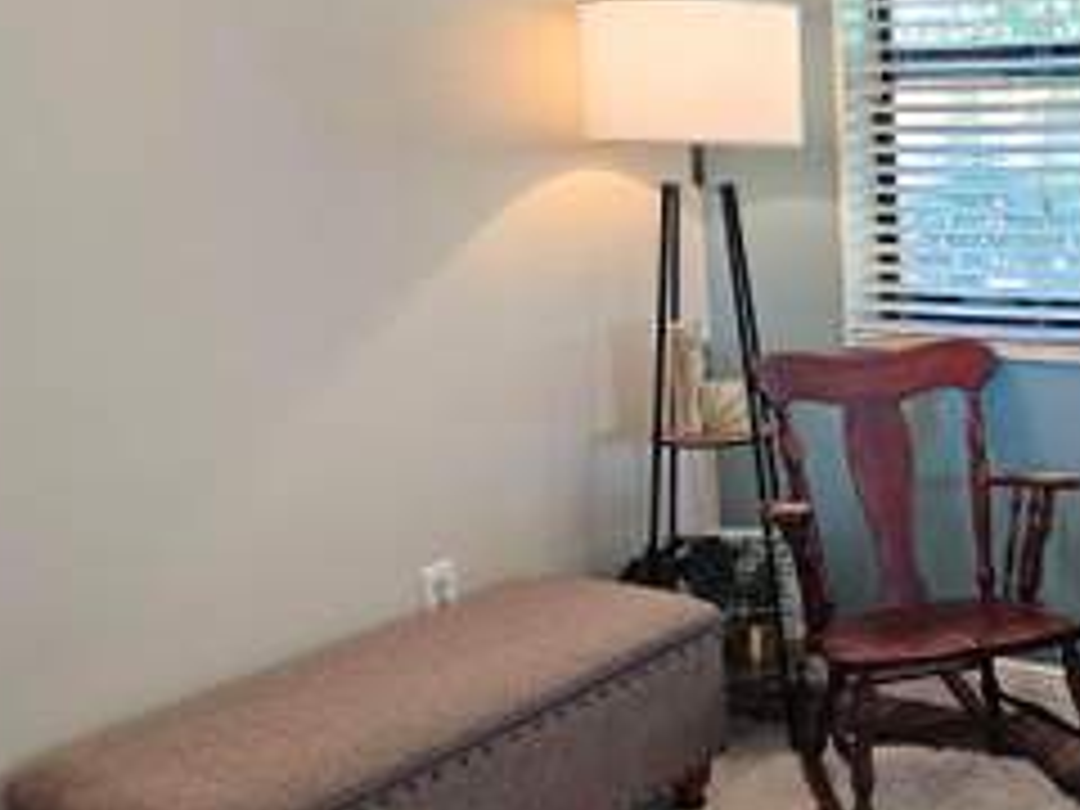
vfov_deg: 31.5
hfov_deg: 38.0
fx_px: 1435
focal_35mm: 46
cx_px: 1008
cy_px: 405
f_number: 1.7
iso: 320
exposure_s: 1/120
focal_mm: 6.3
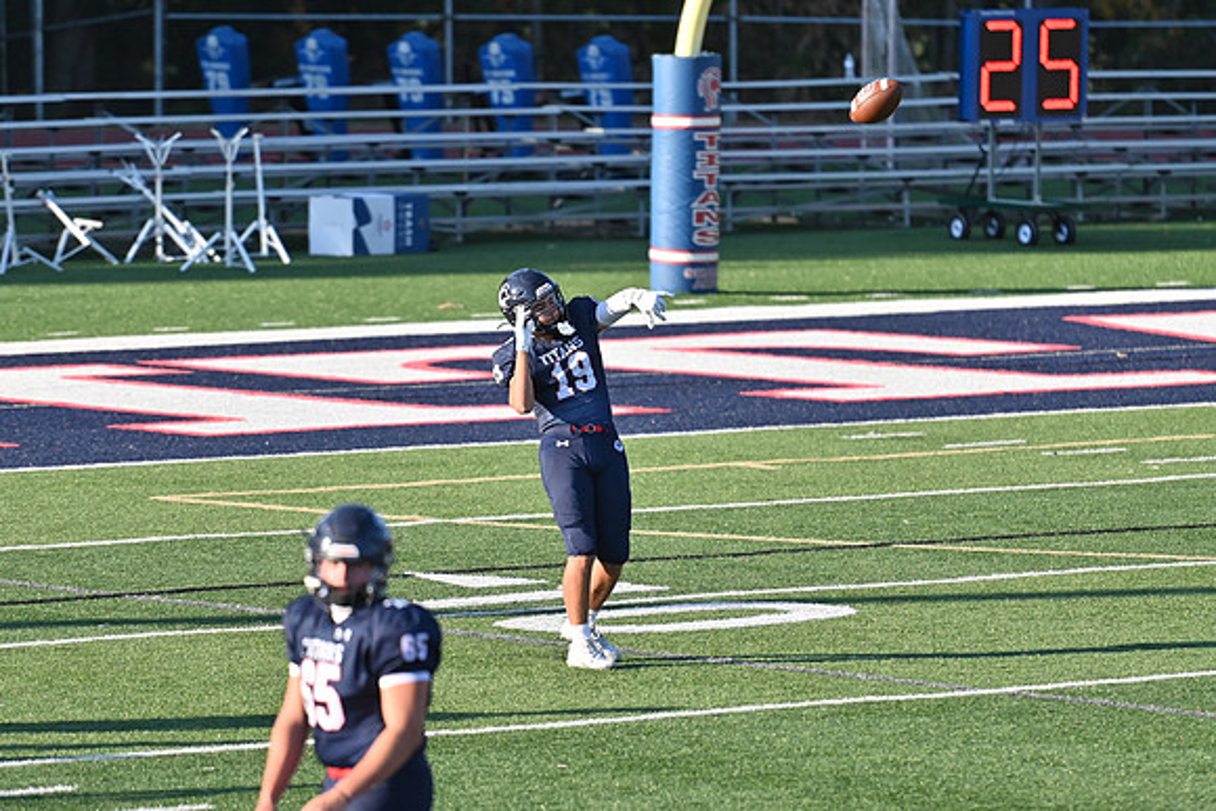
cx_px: 608
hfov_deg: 6.9
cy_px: 406
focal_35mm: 300
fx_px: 10135
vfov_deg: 4.6
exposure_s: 1/3200
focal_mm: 200
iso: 250
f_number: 2.8
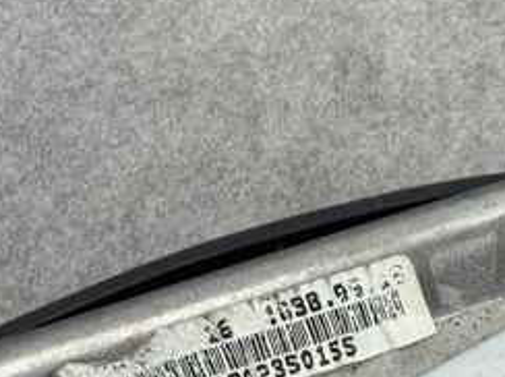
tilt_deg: -65.0
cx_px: 615
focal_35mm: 63
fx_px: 917
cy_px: 316
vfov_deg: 22.8
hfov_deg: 27.0
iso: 40
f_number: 2.2
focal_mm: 2.22
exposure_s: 1/243
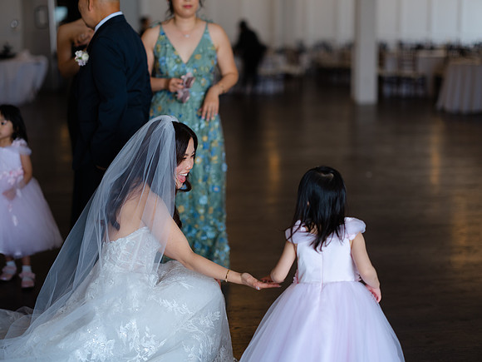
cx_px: 241
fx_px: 877
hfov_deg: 30.7
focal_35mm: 63
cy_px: 181
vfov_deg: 23.3
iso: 320
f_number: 1.7
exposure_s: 1/200
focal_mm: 80
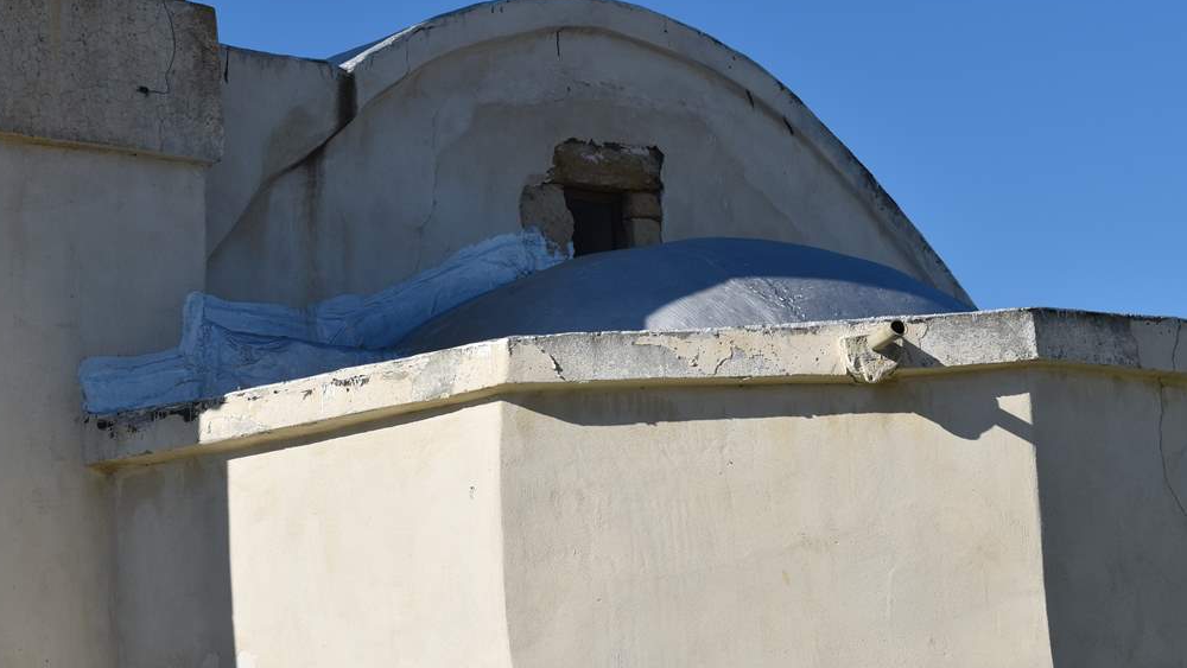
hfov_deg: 20.6
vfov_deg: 11.7
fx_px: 3262
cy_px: 307
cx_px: 506
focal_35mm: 104
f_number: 14
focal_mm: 55
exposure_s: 1/200
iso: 100
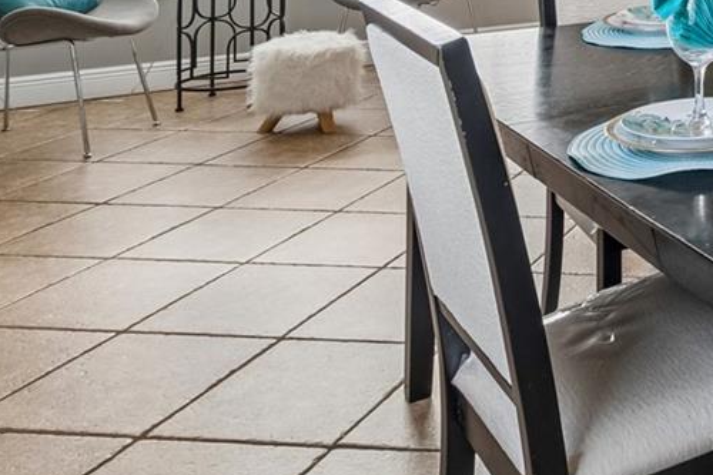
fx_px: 950
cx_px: 930
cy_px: -137
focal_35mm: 48
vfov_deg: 24.6
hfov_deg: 31.5
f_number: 7.1
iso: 100
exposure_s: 1/25
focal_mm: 10
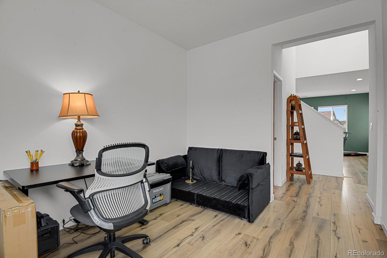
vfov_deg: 70.4
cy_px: 129
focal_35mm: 17
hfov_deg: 93.3
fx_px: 183
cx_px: 194
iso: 250
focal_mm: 17
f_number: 8
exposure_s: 1.3
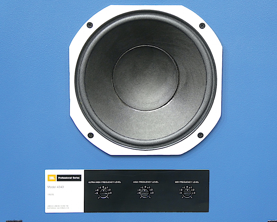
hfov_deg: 17.3
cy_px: 111
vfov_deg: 13.9
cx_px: 146
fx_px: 910
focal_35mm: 111
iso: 200
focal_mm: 19
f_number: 5.1
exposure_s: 1/1.3
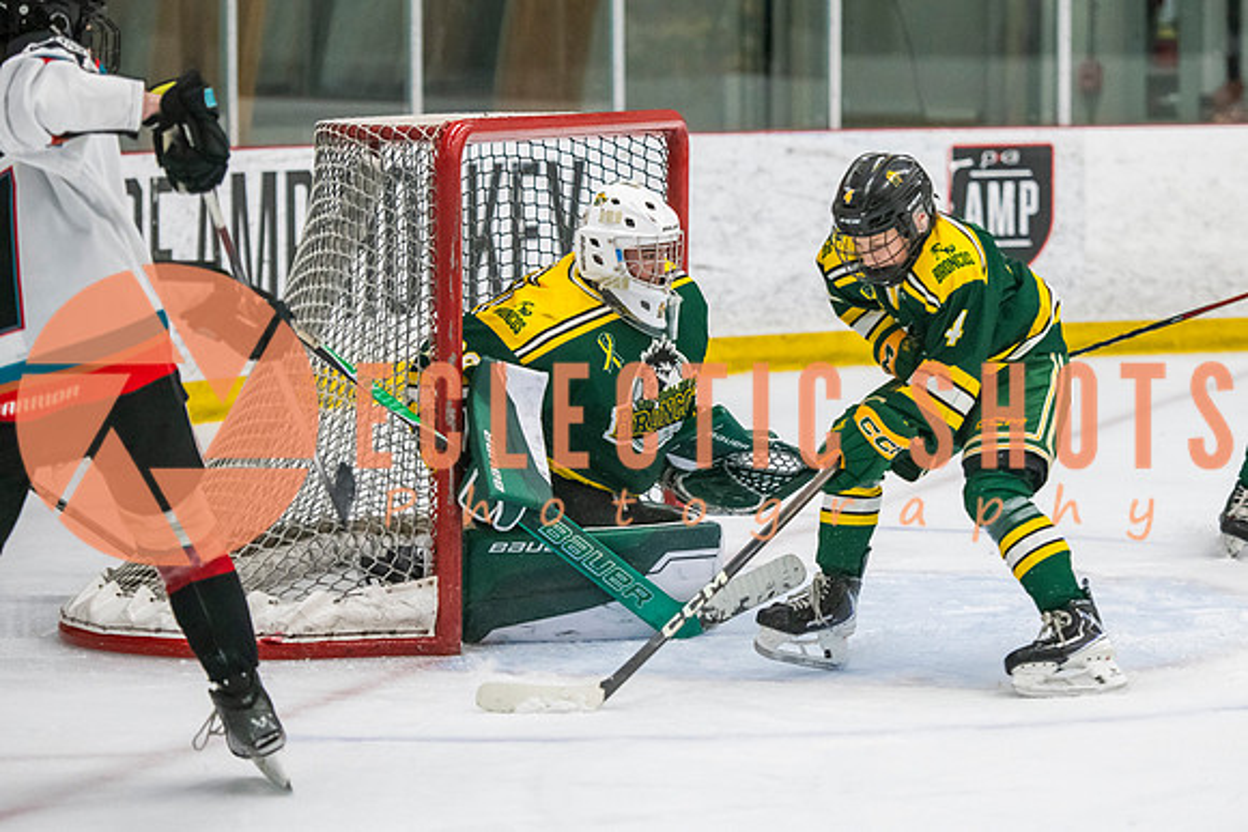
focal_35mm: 161
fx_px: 5591
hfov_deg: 12.7
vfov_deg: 8.5
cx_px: 683
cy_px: 371
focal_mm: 116
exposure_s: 1/640
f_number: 3.2
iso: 2500
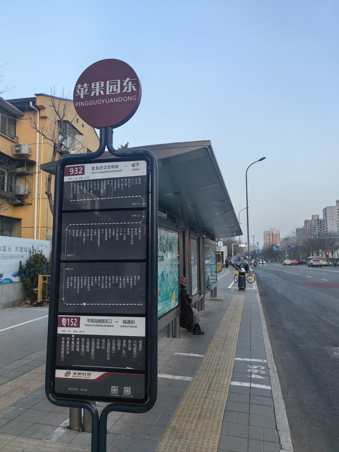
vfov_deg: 69.4
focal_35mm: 25
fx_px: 326
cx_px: 170
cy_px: 226
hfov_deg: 54.9
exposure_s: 1/185
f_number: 2
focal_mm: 5.75
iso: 50
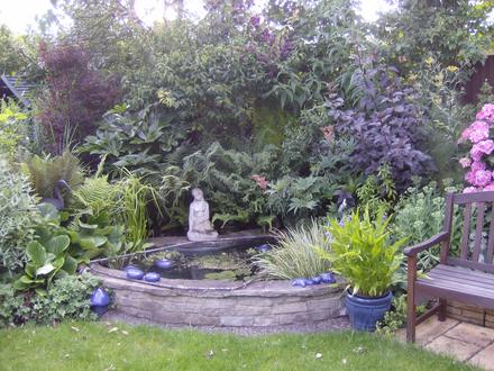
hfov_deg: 51.4
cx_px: 247
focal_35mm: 36
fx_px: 514
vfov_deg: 39.7
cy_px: 186
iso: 114
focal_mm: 6
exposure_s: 1/64
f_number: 2.8
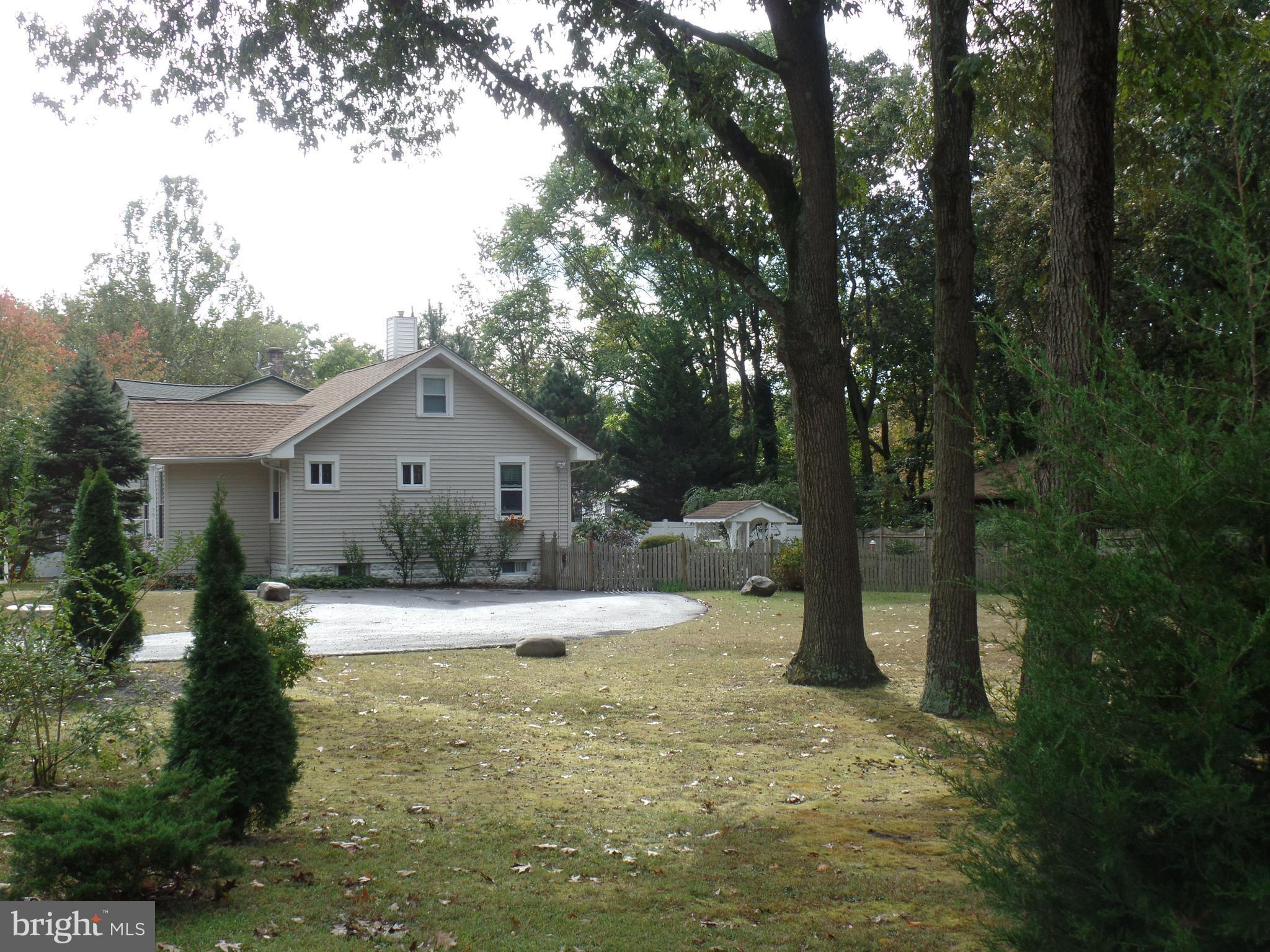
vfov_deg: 34.3
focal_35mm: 42
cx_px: 635
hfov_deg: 44.8
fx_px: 1541
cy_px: 476
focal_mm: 7.5
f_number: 3.6
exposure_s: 1/350
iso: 80
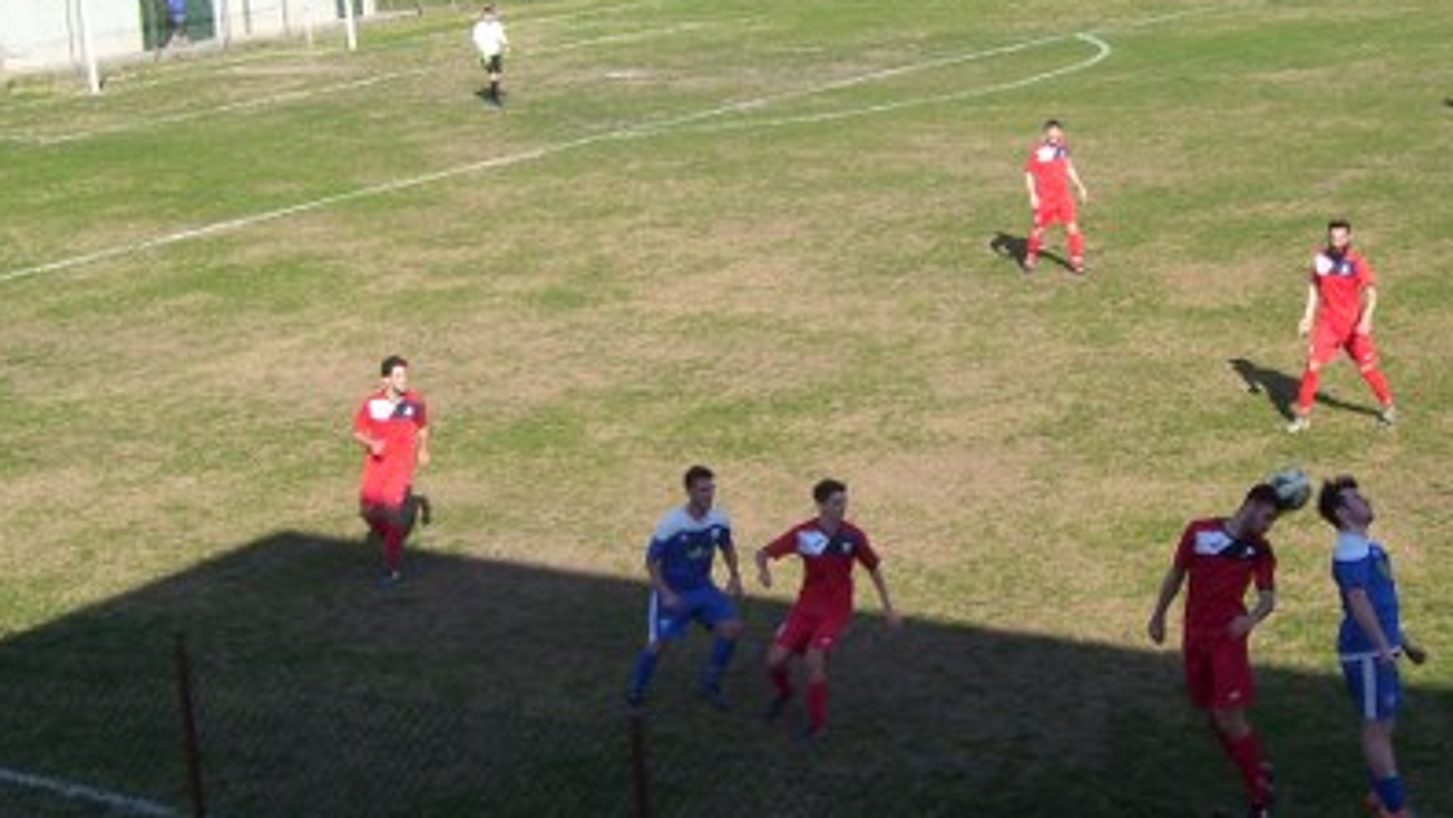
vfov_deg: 15.3
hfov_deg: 26.8
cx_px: 829
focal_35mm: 79
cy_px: 297
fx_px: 3045
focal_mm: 7.6
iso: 80
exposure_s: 1/320
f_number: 5.6
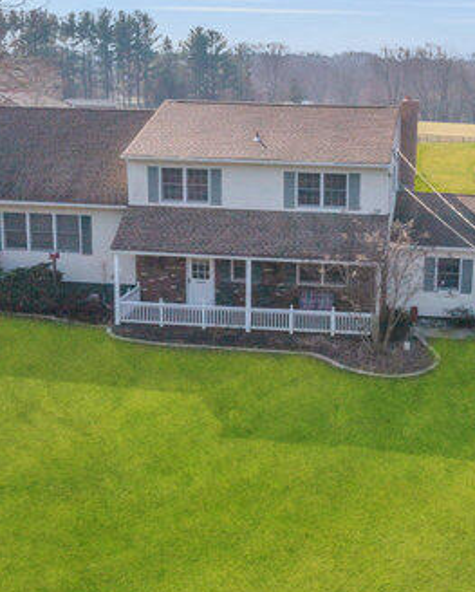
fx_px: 913
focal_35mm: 52
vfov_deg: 35.9
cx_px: 341
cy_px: 270
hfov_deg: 28.8
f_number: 8
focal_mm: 10.26
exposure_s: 1/2000
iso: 100
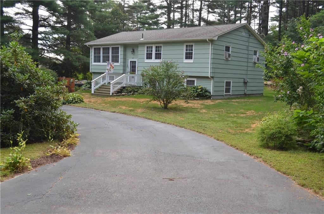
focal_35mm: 36
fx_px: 323
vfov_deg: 36.7
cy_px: 107
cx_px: 162
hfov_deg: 53.3
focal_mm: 24
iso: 100
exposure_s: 1/80
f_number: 5.6
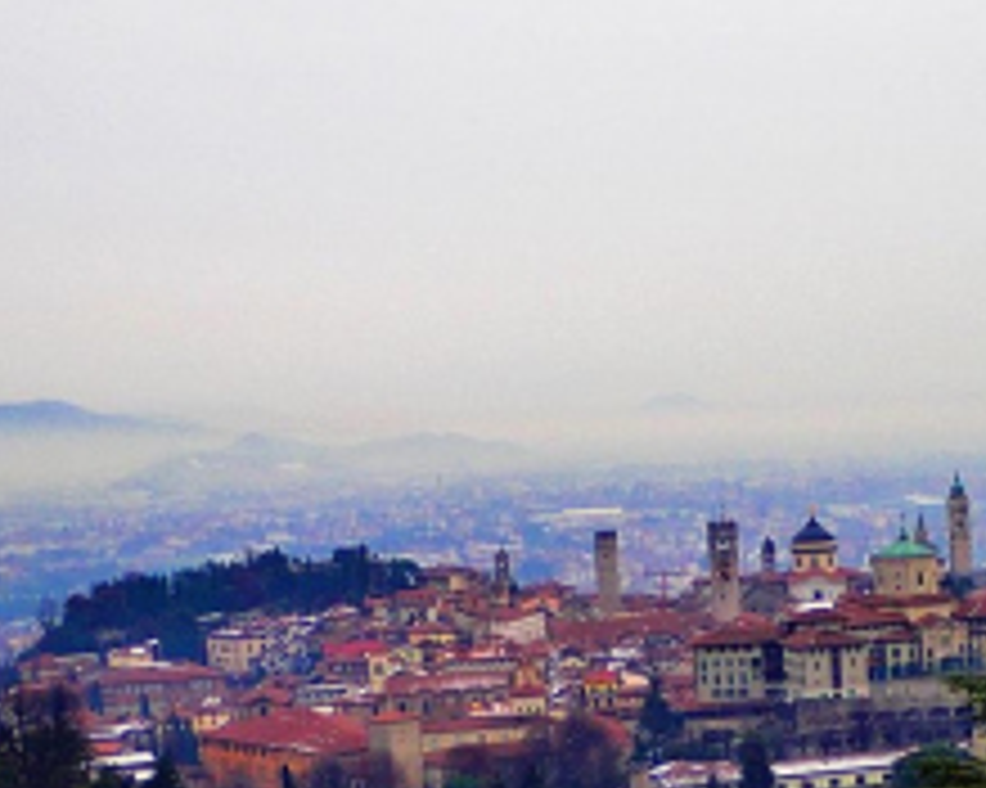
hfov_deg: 19.8
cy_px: 585
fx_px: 2800
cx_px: 783
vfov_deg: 15.9
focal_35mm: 96
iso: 100
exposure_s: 1/160
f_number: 3.2
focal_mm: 8.99
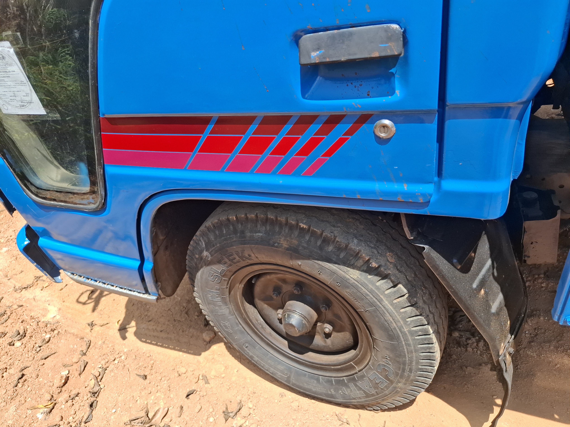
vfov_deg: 58.9
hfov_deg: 73.9
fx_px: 379
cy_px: 214
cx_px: 285
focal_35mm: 23
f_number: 1.8
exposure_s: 1/1307
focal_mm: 5.54
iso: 50
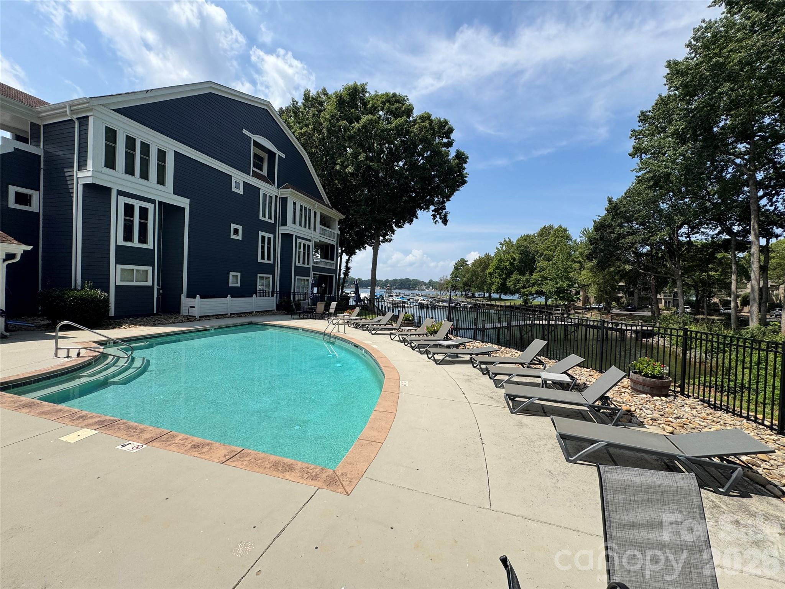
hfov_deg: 102.1
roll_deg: -1.8
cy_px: 294
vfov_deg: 85.7
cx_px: 392
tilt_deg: -2.1
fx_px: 317
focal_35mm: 14
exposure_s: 1/2208
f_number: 2.2
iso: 50
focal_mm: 2.22
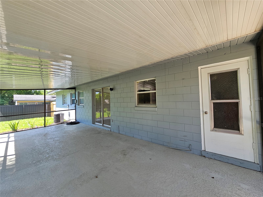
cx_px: 132
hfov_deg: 106.2
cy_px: 98
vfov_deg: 89.9
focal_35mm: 13
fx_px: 99
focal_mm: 2.2
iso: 80
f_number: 2.2
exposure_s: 1/212
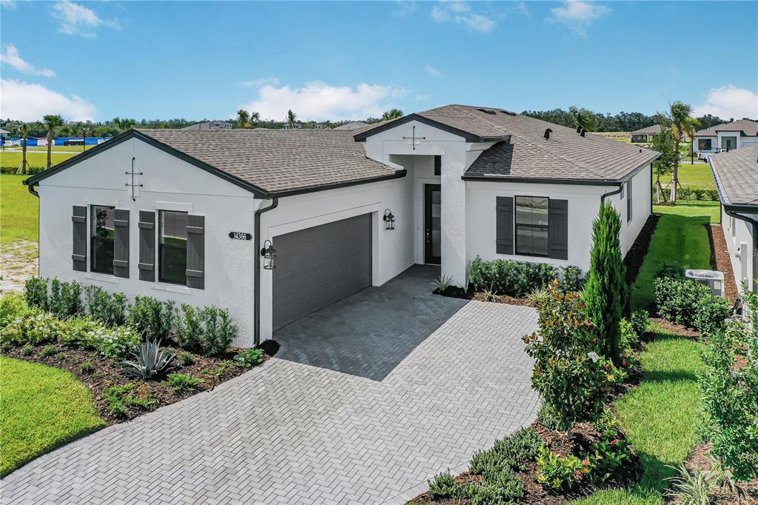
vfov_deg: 46.4
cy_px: 252
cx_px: 379
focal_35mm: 28
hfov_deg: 65.5
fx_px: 589
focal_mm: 10.26
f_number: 6.3
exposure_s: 1/800
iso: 100
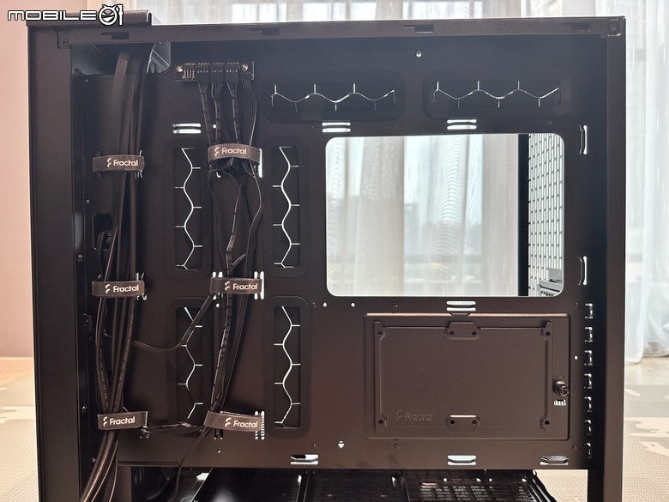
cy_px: 251
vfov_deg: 56.8
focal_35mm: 24
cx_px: 334
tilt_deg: -0.8
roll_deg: -0.3
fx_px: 464
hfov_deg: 71.6
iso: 160
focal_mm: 6.86
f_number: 1.78
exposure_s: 1/120
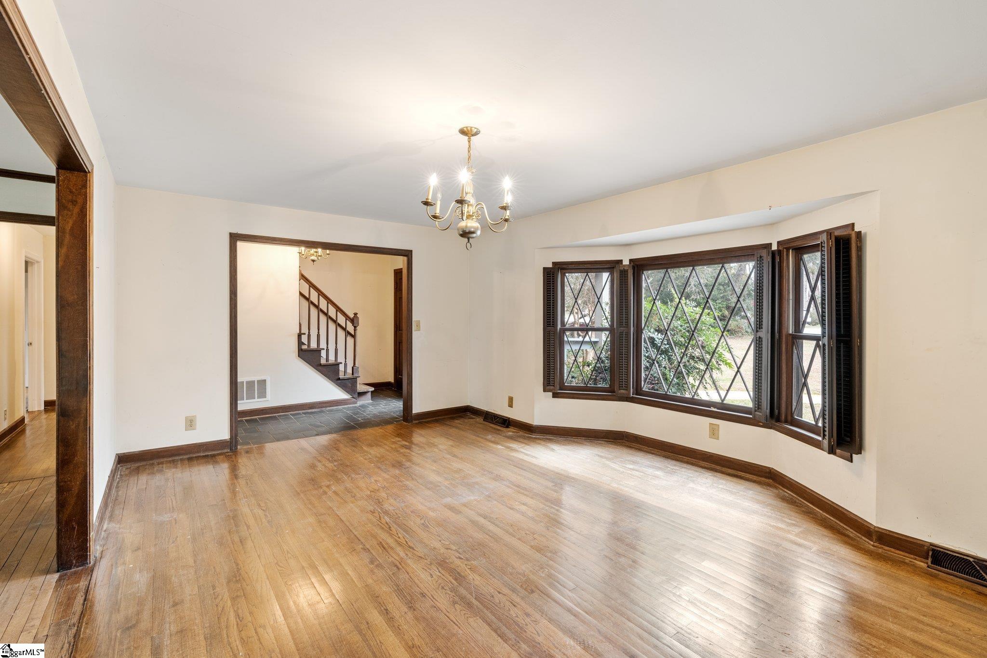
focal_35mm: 16
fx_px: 439
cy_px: 329
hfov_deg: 96.7
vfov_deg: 73.7
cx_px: 494
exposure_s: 1/15
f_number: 9
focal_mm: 16
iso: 200
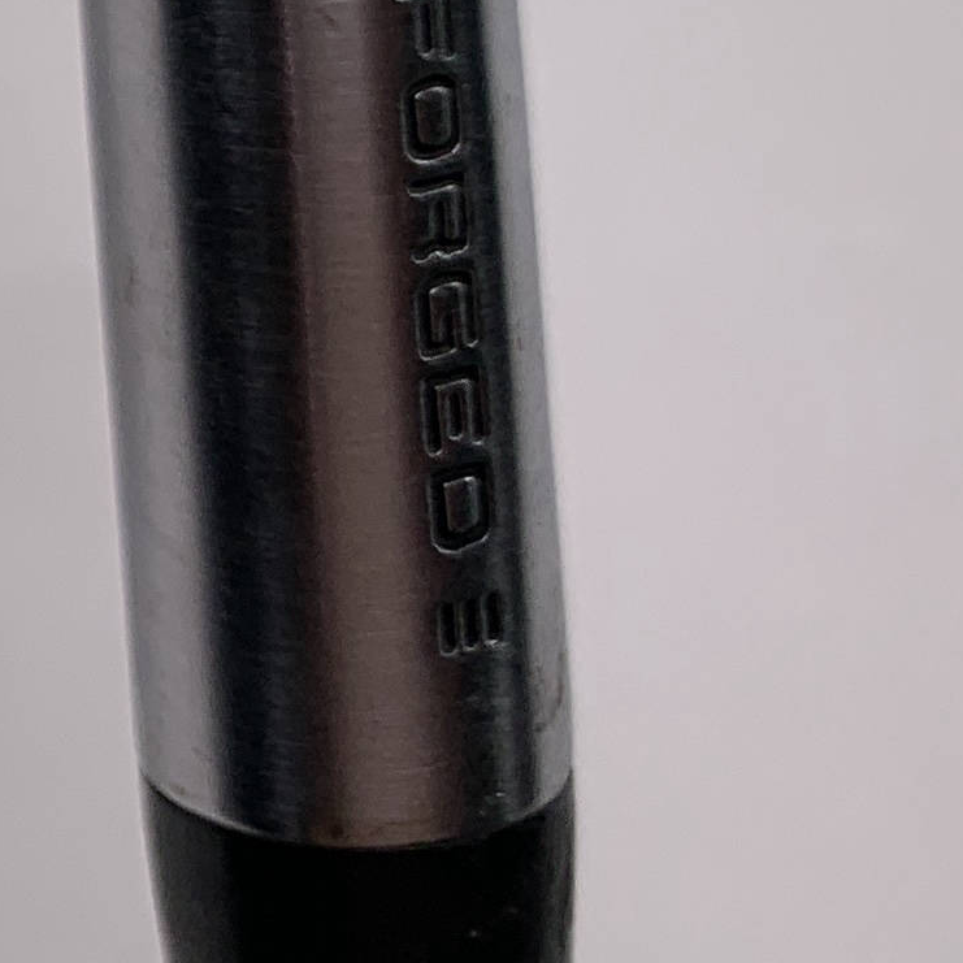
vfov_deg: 13.2
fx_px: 3934
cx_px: -1150
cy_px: -441
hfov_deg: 11.9
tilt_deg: -64.0
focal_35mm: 125
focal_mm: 4.25
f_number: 1.8
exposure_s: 1/437
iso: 25
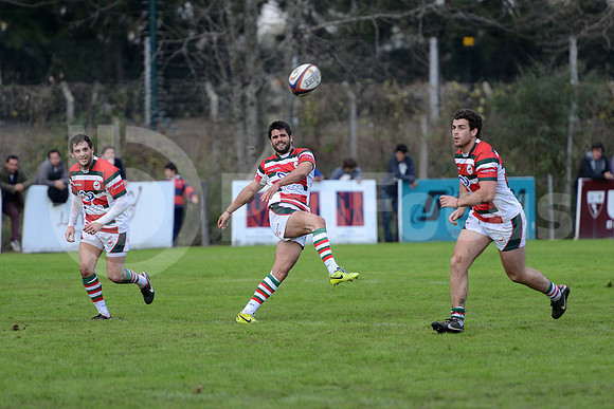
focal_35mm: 270
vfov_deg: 5.1
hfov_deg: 7.6
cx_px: 307
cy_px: 204
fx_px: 4606
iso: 400
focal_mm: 270
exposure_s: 1/500
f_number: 4
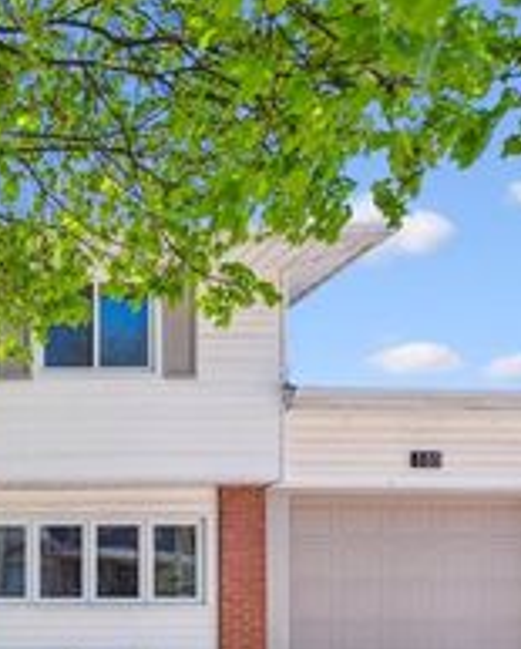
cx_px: -175
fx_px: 654
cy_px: 523
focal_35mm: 34
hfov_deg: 31.8
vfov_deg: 49.6
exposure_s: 1/100
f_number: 7.1
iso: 100
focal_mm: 14
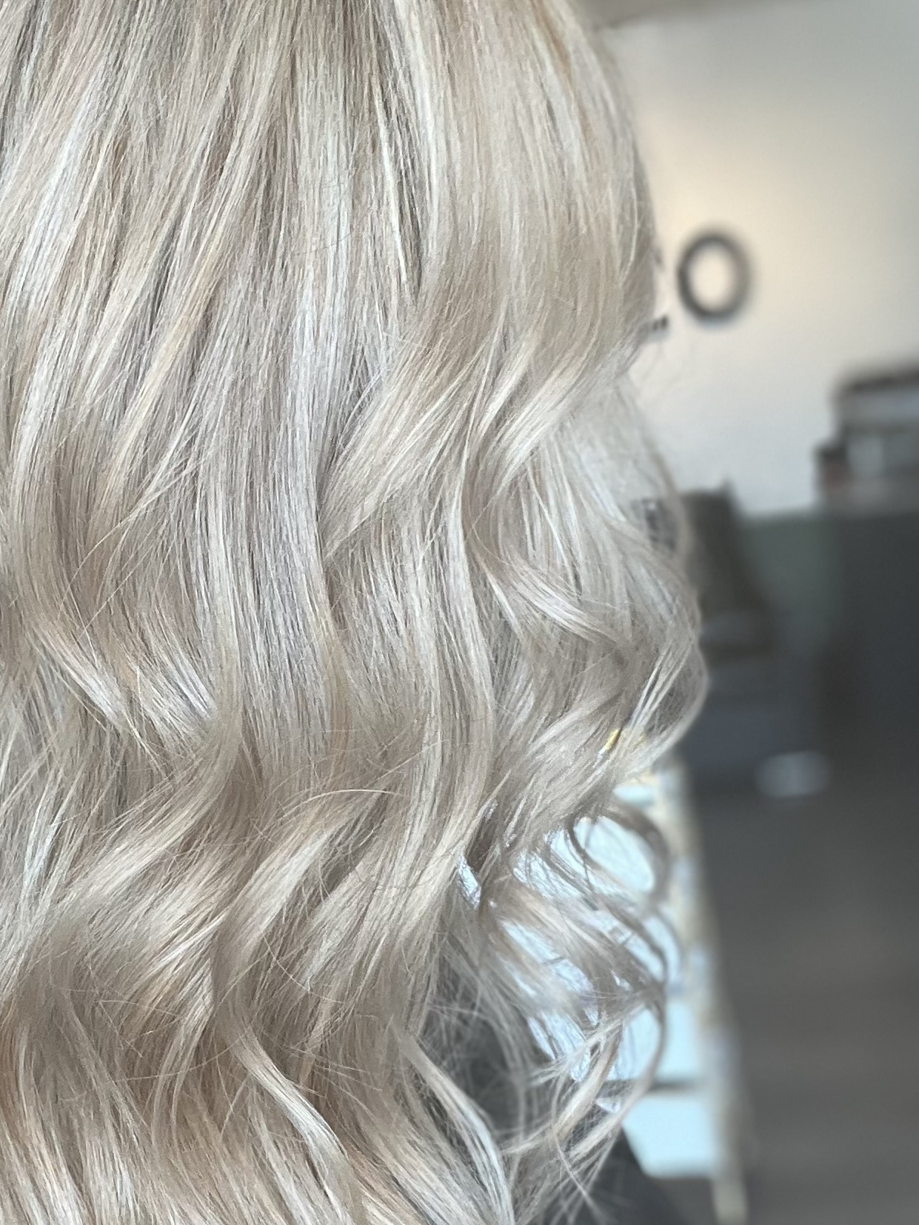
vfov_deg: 34.3
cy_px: 715
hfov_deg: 25.5
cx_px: 146
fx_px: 1982
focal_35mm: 56
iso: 80
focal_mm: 2.71
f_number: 2.2
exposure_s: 1/121
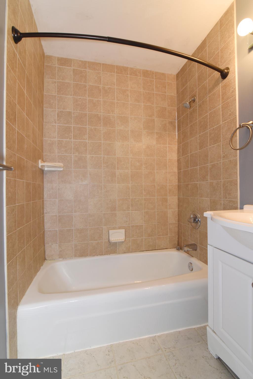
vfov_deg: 96.7
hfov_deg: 73.8
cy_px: 190
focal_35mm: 16
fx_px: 168
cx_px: 126
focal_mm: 16
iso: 1250
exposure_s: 1/60
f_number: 7.1
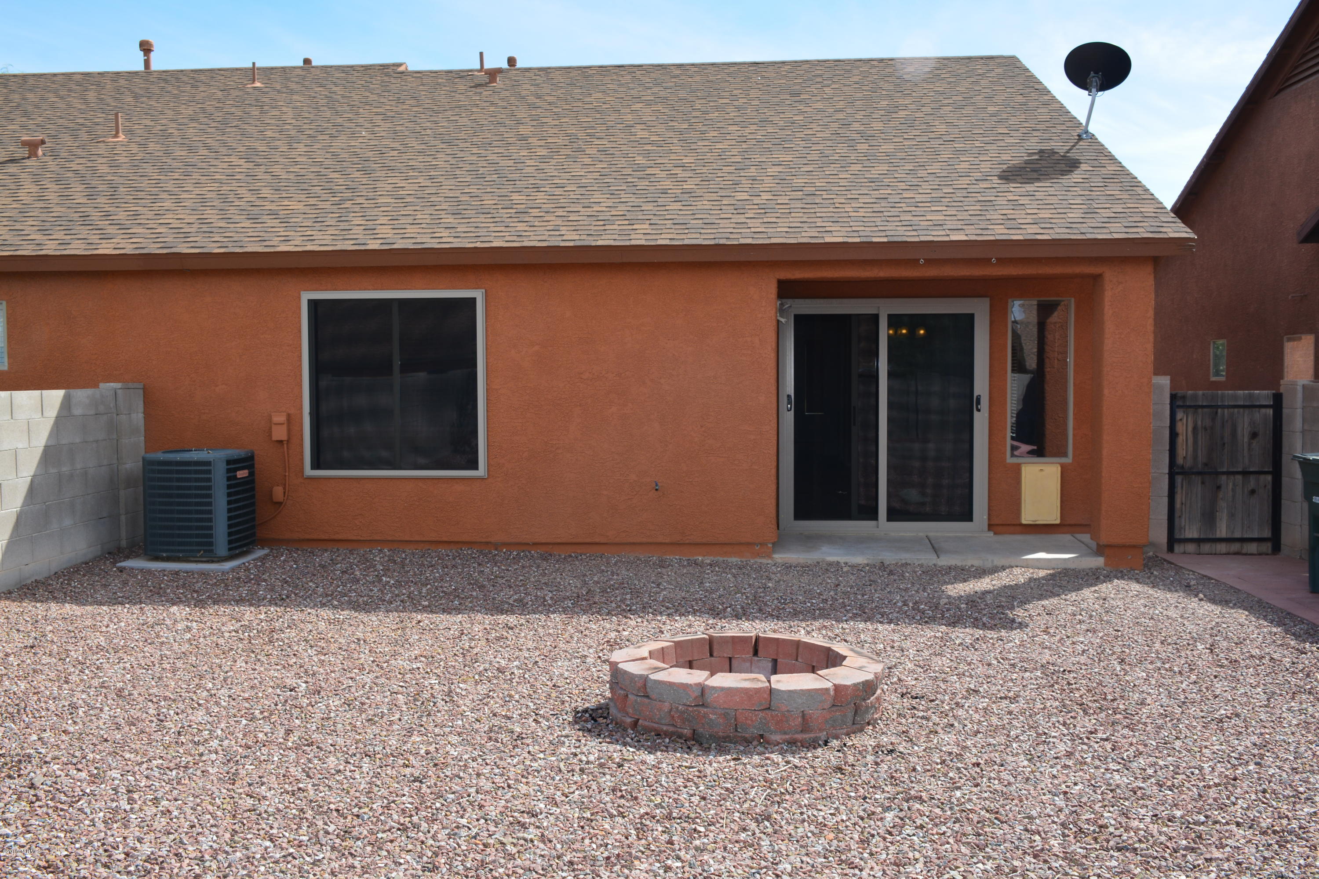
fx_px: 1319
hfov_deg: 53.1
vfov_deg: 36.9
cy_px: 440
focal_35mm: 36
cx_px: 660
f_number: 11
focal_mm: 24
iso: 200
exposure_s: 1/125
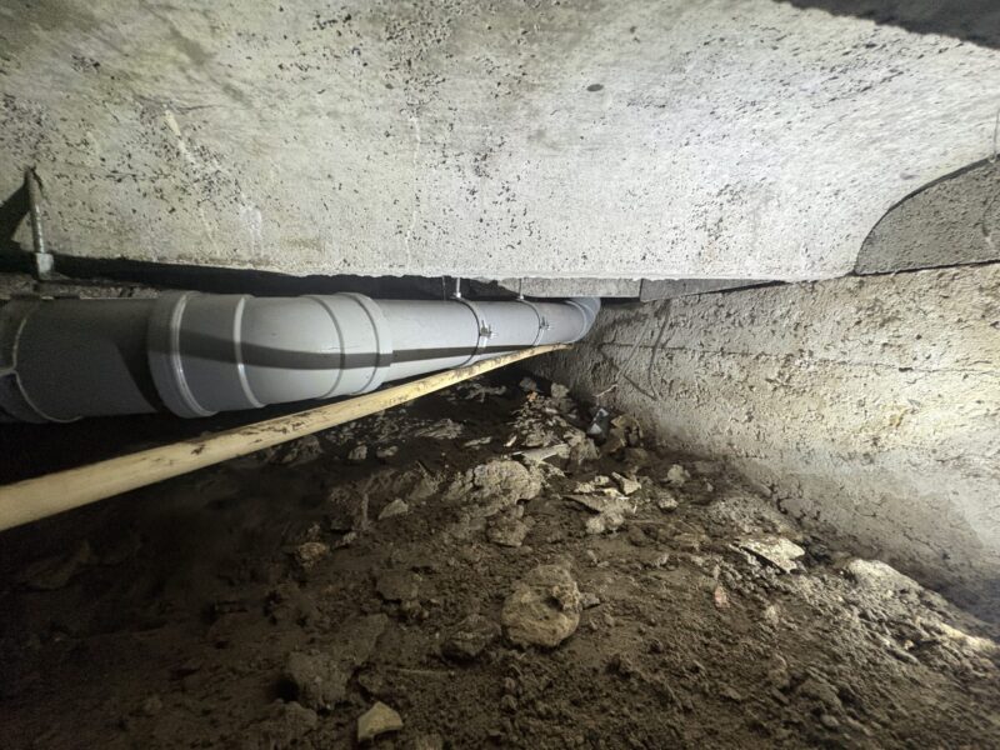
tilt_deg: -5.8
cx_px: 500
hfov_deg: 102.1
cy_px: 375
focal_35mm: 14
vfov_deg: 85.7
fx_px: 404
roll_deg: +1.4
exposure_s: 1/49
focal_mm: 2.22
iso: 500
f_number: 2.2
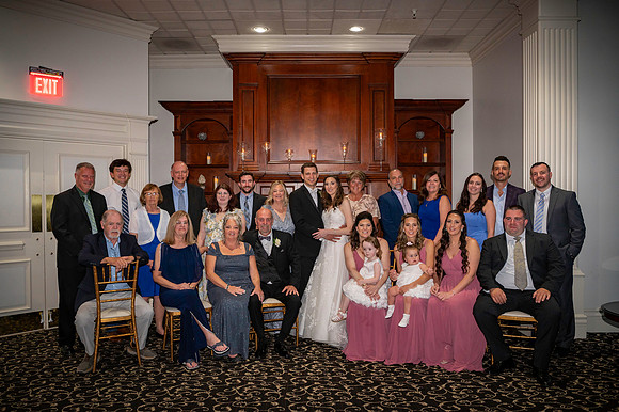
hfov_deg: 63.7
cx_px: 310
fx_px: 498
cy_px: 206
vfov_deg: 44.9
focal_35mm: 29
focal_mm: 29
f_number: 4.5
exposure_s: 1/125
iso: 800
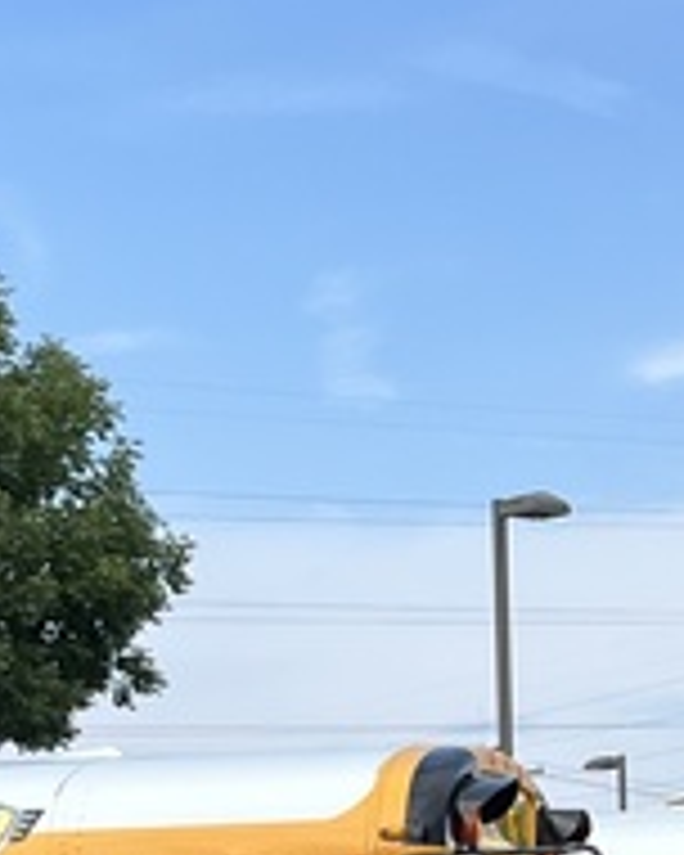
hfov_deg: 11.0
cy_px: 1125
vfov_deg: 13.5
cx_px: 914
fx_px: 3467
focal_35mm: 137
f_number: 1.6
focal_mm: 5.1
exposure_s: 1/2825
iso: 50
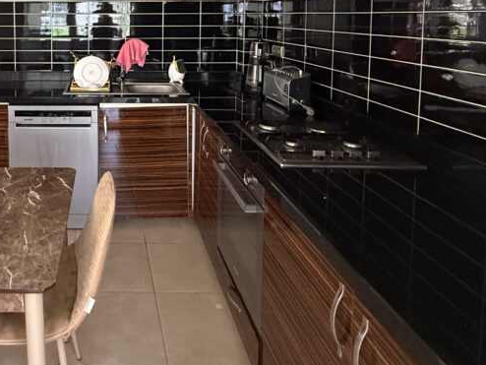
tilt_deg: -3.4
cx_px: 98
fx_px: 407
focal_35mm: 29
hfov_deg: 57.2
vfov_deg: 44.2
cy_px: 40
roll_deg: -0.3
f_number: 2.2
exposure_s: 1/60
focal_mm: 2.22
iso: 800
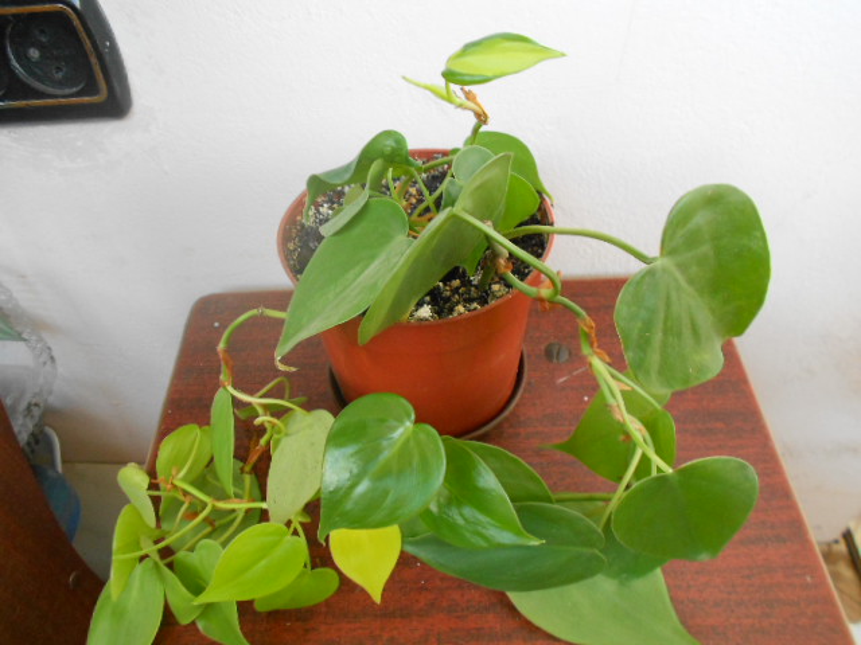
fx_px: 721
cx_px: 430
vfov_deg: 48.2
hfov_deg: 61.7
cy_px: 322
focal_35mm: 29
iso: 320
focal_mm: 5.3
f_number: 3.4
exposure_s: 1/30
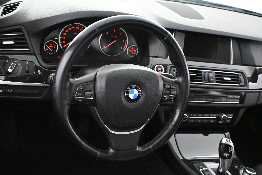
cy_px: 88
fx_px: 300
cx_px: 131
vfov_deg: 32.4
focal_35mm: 41
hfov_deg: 47.2
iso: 12800
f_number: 4.5
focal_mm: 27.5
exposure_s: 1/60
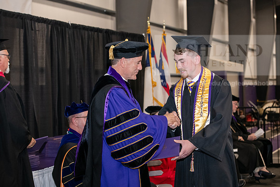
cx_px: 140
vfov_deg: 19.5
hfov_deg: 28.8
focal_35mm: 70
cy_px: 94
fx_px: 545
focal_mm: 70
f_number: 5
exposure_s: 1/200
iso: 2500
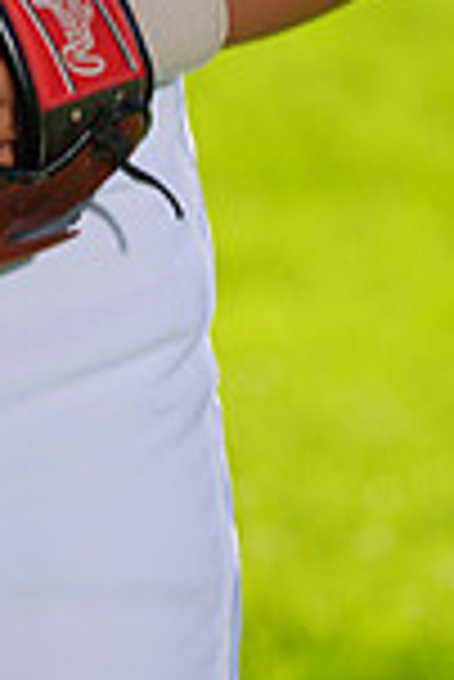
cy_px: -374
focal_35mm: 1291
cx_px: -110
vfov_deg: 1.6
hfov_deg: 1.1
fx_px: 24364
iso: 100
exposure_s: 1/250
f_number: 8
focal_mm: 336
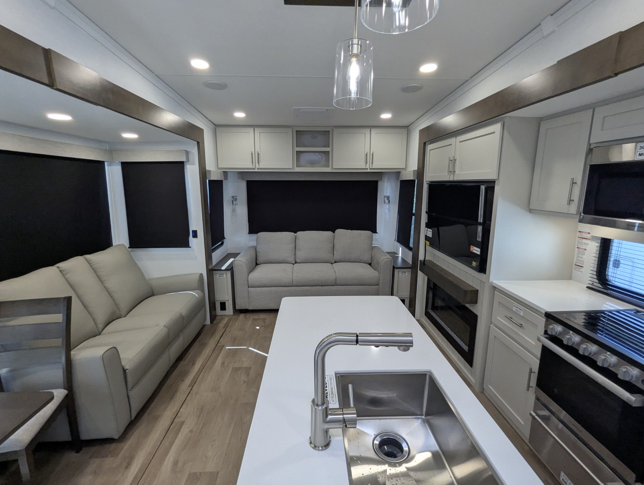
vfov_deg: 78.2
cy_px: 242
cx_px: 322
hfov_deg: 94.4
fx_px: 298
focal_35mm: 16
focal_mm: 2.35
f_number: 2.2
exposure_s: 1/178
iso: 234
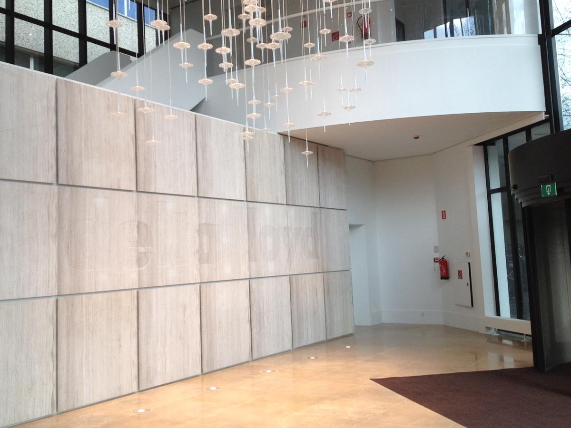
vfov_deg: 34.3
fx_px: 693
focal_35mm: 42
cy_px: 189
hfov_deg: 44.8
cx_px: 263
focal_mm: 4.28
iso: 80
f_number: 2.4
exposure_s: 1/120
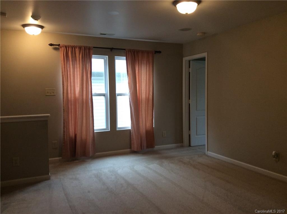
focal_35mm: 32
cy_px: 107
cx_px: 144
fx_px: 265
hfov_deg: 56.9
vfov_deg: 44.0
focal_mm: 3.3
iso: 80
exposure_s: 1/24
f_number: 2.4
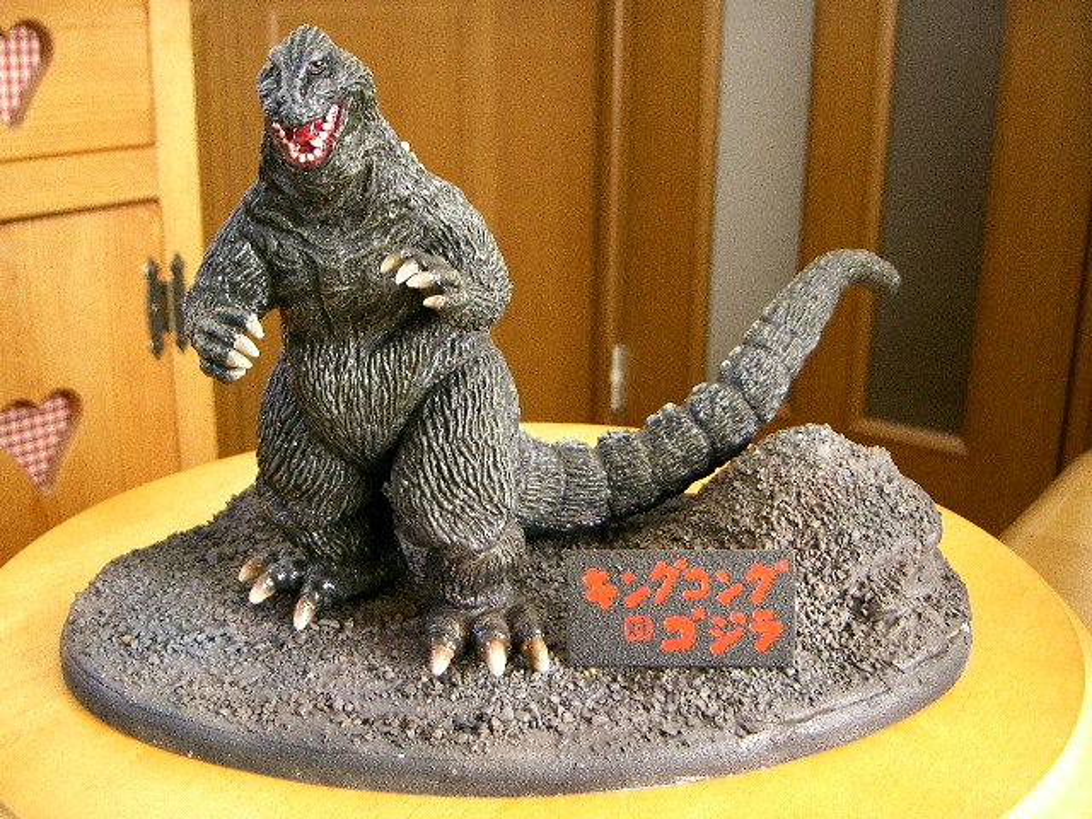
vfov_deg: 36.8
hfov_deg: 47.9
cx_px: 546
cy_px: 410
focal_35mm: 39
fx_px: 1230
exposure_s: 1/50
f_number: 2.8
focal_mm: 8
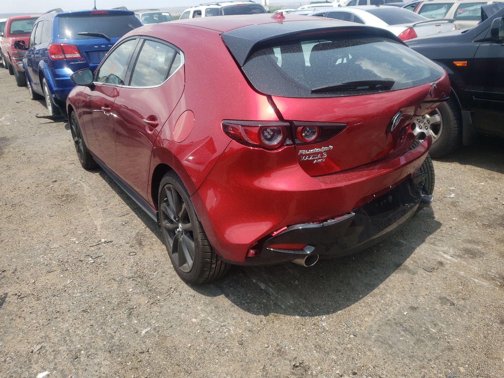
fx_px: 422
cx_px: 248
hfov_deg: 61.6
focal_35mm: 29
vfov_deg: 48.2
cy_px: 185
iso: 50
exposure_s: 1/2000
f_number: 1.5
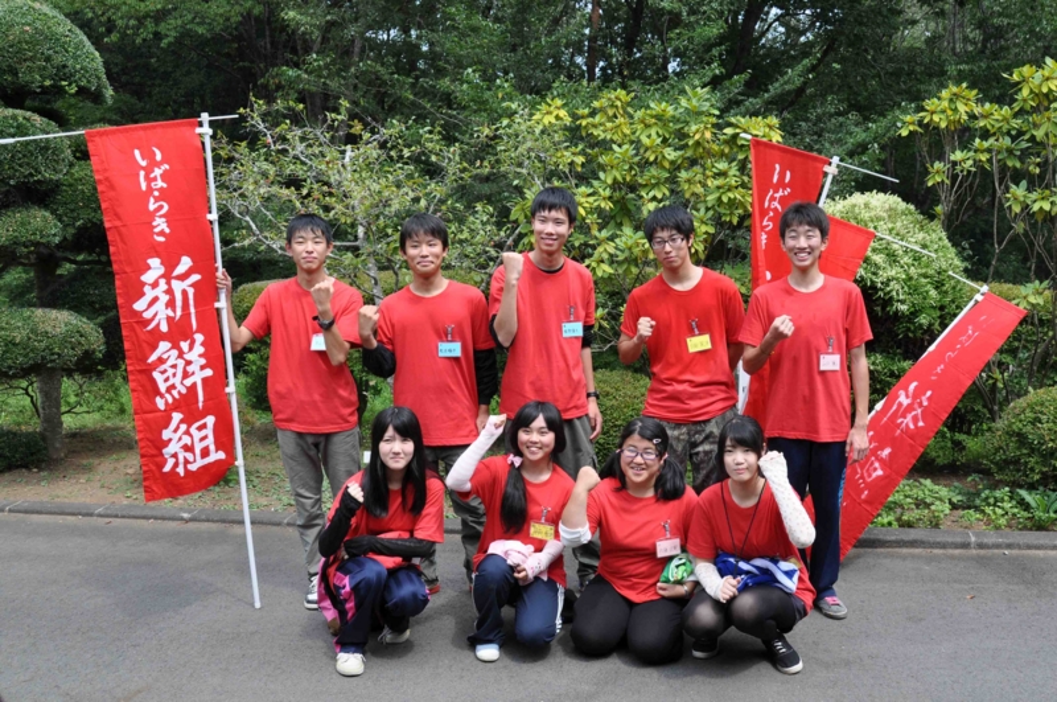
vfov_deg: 43.5
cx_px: 528
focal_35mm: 30
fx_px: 880
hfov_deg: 62.0
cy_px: 351
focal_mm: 20
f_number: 7.1
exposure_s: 1/200
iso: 200
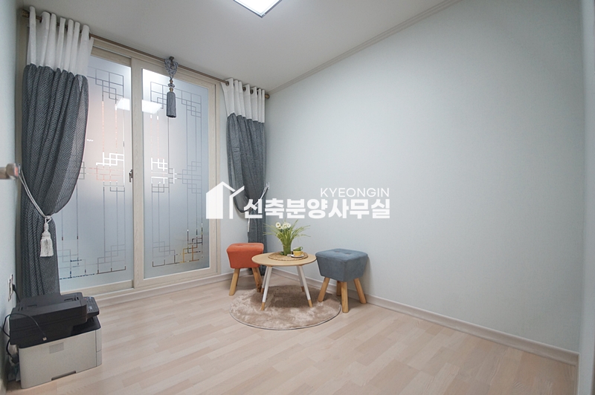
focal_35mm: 15
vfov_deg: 77.2
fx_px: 248
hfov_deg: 100.4
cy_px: 198
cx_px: 298
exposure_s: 1/50
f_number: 4
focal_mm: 10
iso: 400
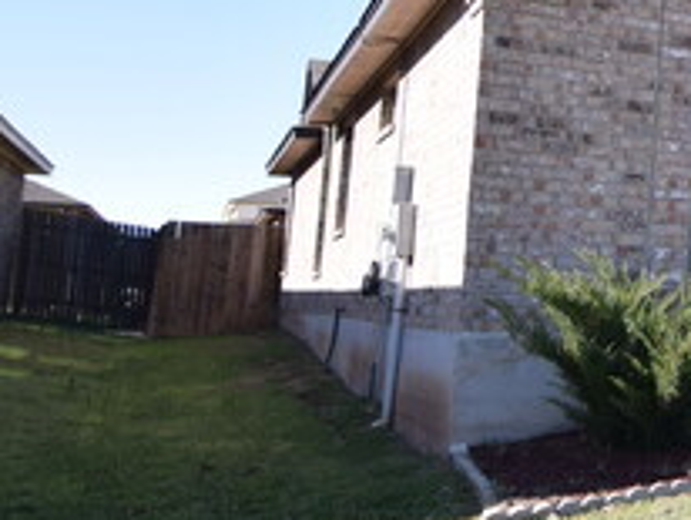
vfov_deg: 25.2
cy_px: 154
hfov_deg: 21.4
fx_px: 1154
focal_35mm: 58
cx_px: 1255
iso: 100
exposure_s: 1/400
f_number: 7.1
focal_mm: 11
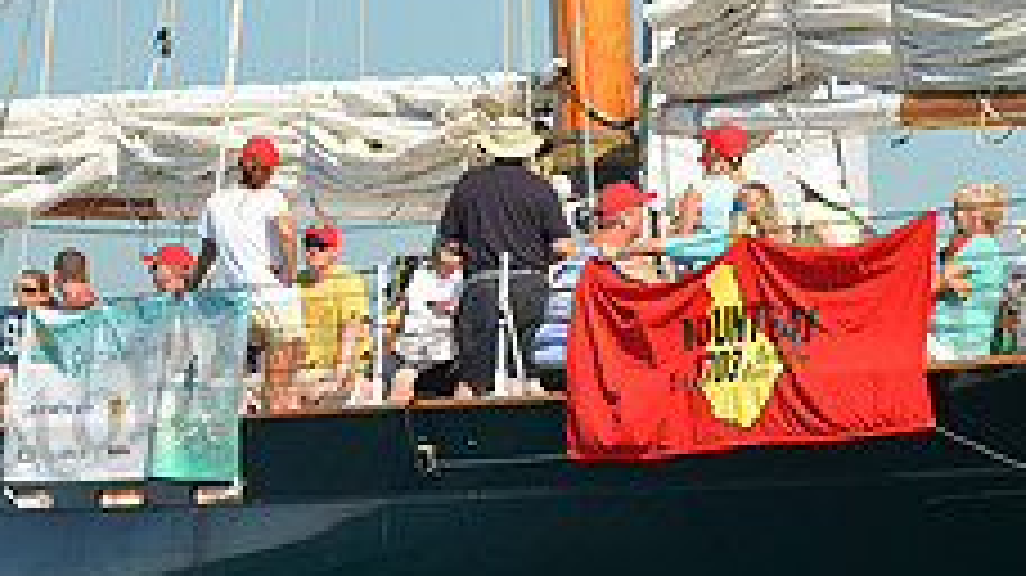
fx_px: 5792
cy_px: 101
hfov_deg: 10.1
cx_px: 711
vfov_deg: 5.7
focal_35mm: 213
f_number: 4.5
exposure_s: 1/1600
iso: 400
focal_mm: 80
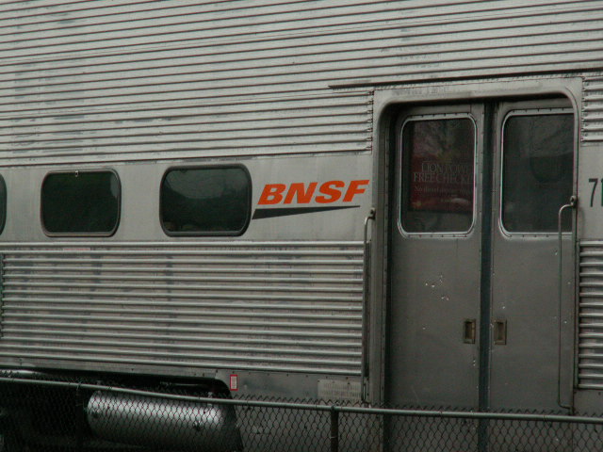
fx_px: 3780
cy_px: 226
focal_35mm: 217
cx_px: 302
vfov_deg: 6.8
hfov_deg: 9.1
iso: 160
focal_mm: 35.58
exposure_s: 1/80
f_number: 4
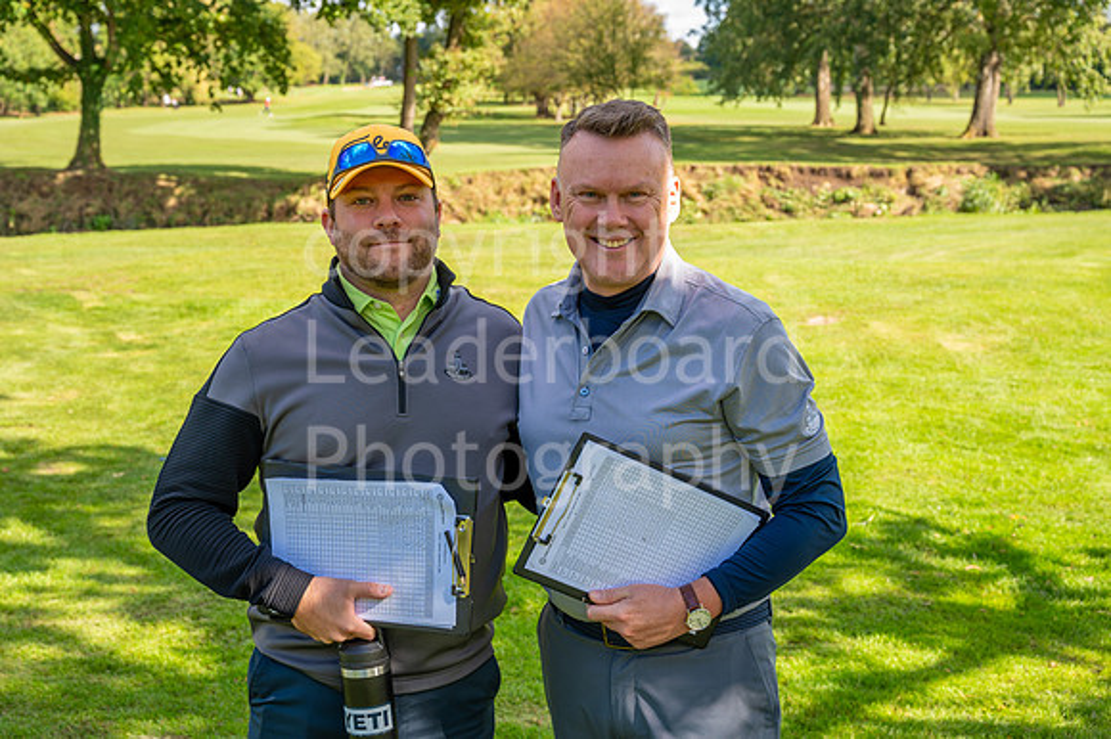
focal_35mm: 49
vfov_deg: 27.5
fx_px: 1511
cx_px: 556
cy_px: 370
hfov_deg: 40.4
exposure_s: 1/80
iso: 100
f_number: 6.3
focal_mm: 49
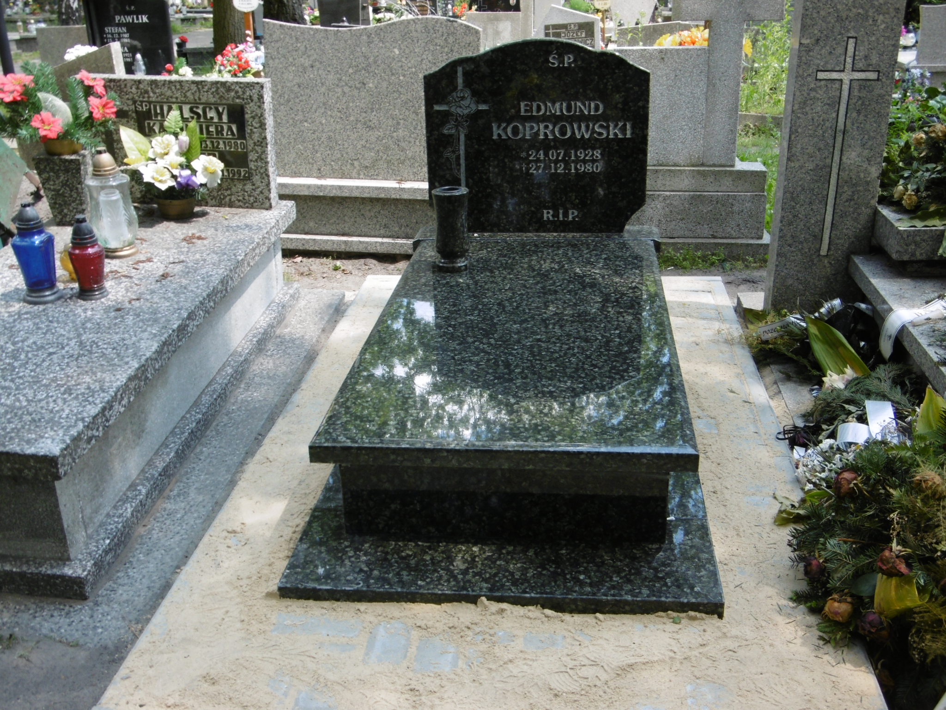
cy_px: 355
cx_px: 473
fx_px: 1038
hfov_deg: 49.0
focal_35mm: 38
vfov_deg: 37.7
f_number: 3.7
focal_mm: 6.8
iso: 100
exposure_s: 1/100
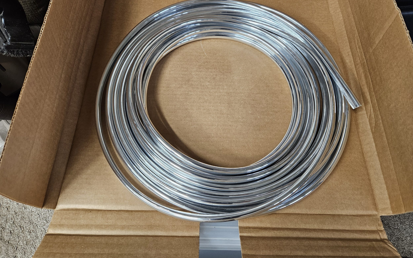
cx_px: 212
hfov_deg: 72.5
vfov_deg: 48.9
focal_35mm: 25
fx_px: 281
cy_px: 101
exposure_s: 1/120
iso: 400
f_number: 1.8
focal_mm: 5.4
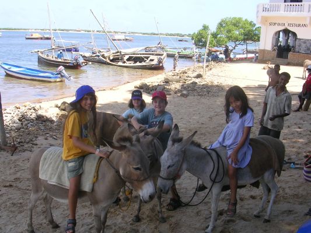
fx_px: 341
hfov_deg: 49.0
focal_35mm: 38
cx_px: 156
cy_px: 116
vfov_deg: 37.7
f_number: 5.6
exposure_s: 1/140
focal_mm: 5.8
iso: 50
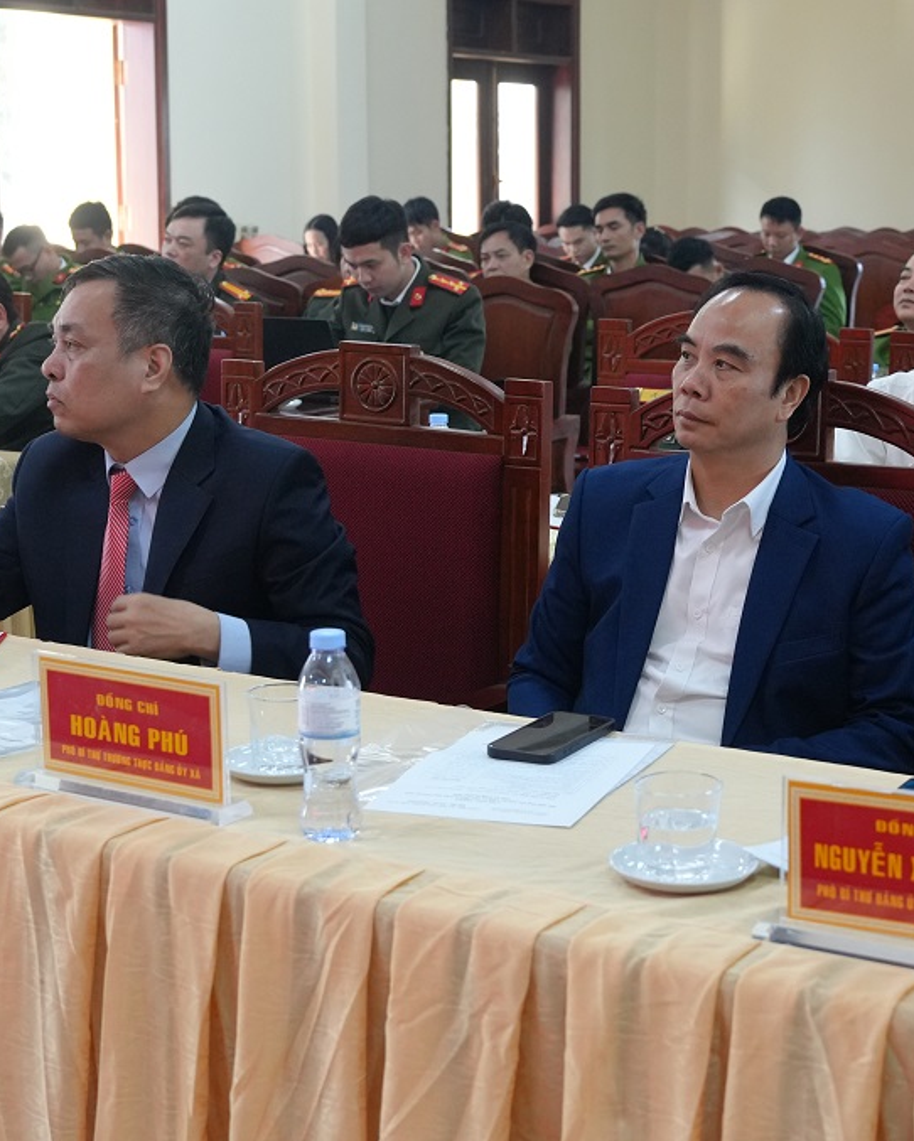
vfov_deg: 31.0
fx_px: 2062
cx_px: 654
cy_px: 571
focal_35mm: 61
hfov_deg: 24.8
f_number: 4
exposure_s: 1/160
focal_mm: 29
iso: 2000
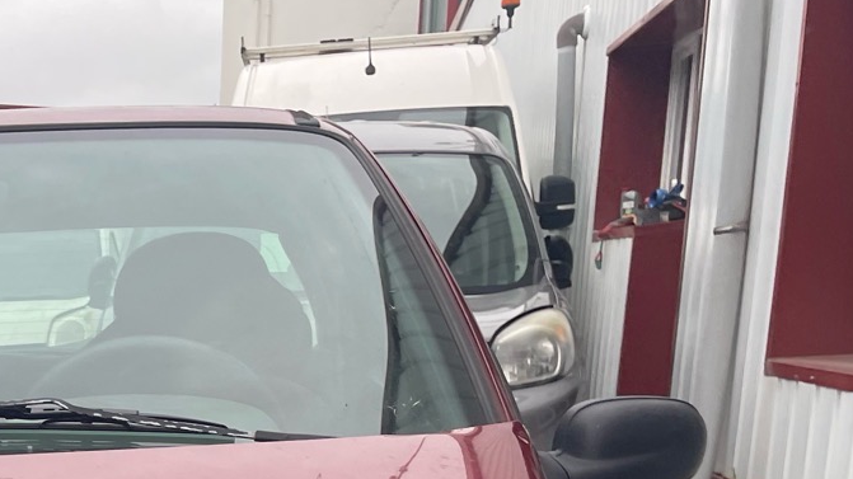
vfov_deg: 14.2
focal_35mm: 76
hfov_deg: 25.2
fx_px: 1719
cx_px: -165
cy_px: 841
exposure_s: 1/207
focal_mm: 4.2
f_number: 1.6
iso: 32
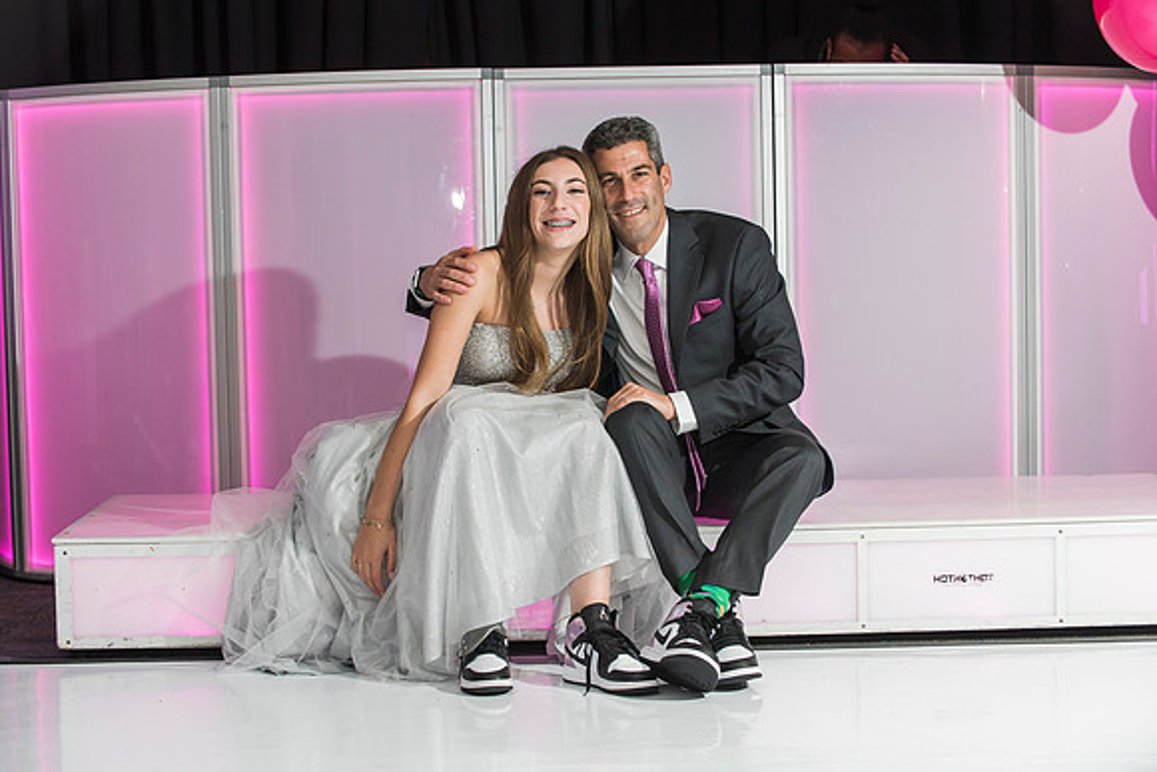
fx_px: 2680
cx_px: 565
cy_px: 386
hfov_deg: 24.4
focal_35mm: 83
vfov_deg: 16.4
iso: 800
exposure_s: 1/100
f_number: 4.5
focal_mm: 80
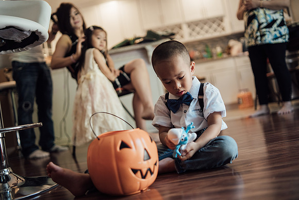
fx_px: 291
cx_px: 150
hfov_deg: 54.4
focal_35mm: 35
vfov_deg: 37.9
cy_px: 100
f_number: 1.4
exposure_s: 1/320
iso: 320
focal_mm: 35
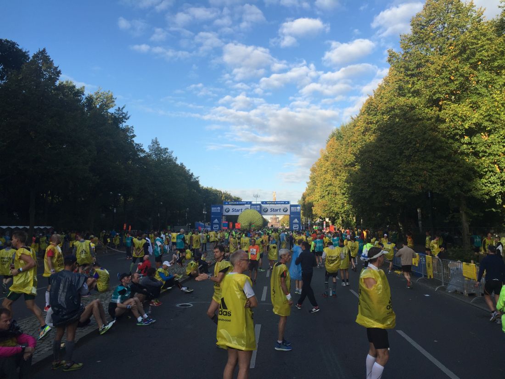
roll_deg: -0.4
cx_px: 252
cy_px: 190
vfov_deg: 48.2
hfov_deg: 61.7
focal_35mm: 29
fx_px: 423
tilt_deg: +7.5
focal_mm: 4.15
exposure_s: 1/842
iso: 32
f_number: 2.2
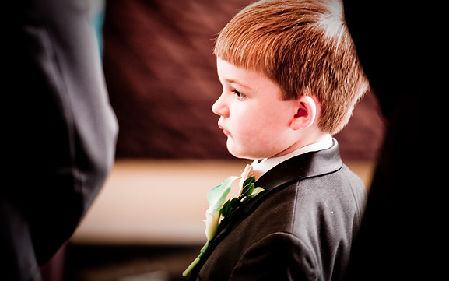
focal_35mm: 307
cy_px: 133
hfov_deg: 6.8
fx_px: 3758
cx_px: 224
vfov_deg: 4.3
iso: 200
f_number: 2.8
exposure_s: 1/10
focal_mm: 200
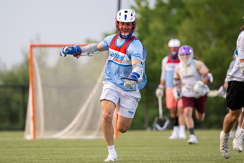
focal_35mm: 538
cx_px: 115
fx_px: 3646
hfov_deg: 3.8
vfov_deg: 2.6
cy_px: 79
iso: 3600
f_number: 5.6
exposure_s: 1/1000
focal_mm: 500
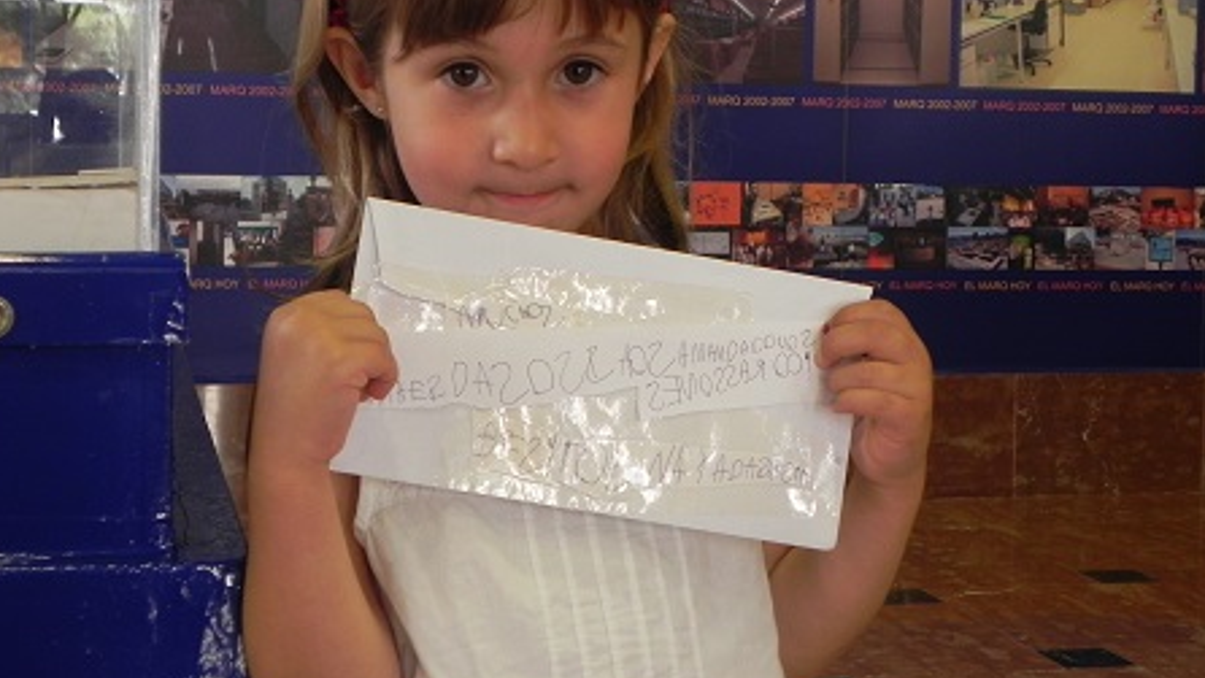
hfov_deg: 32.3
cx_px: 538
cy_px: 238
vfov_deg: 18.5
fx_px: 2077
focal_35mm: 65
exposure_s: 1/30
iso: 215
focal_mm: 9.2
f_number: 3.5
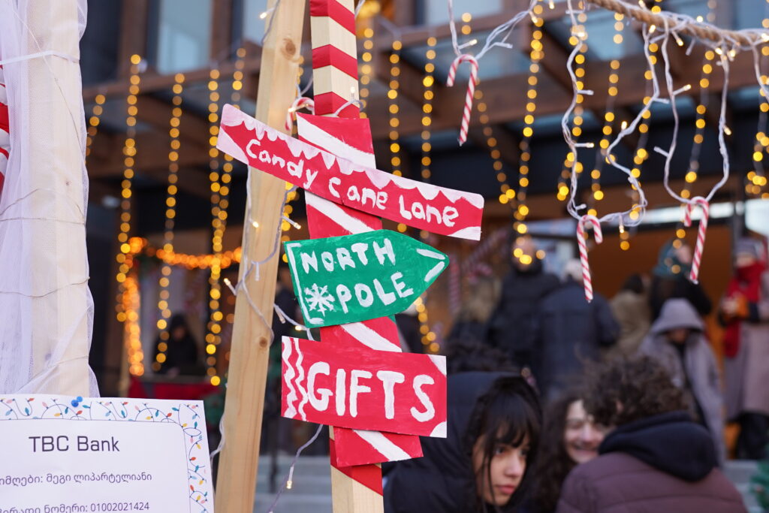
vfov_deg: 26.0
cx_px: 384
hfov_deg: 38.2
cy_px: 256
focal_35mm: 52
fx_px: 1111
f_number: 3.2
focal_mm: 35
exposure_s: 1/50
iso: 320
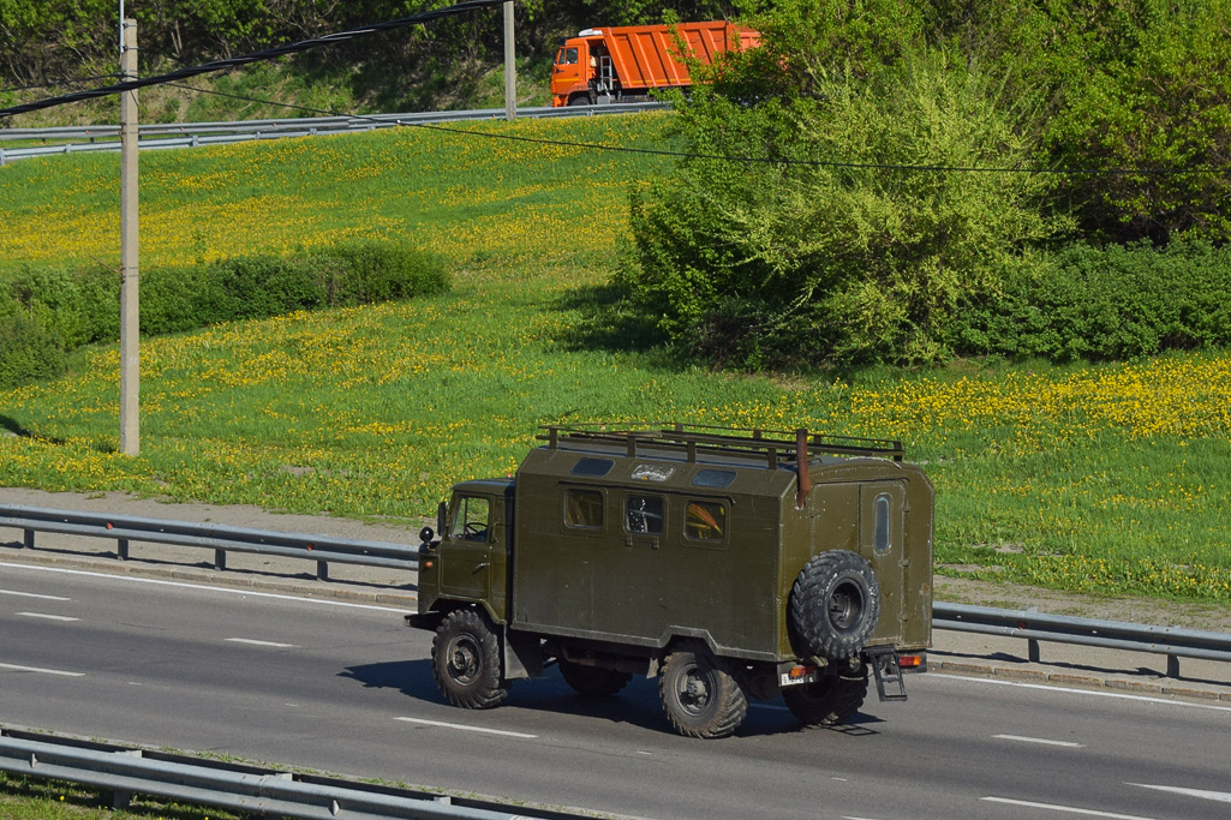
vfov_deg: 14.2
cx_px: 656
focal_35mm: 97
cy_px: 418
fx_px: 3302
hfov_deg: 21.1
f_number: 7.1
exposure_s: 1/1250
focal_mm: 55
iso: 200
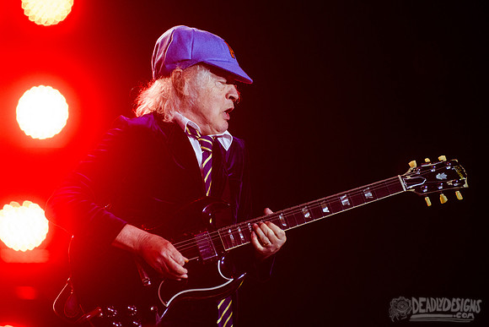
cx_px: 227
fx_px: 2958
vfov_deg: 6.3
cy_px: 149
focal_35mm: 218
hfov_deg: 9.5
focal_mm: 200
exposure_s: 1/800
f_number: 4
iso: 2500
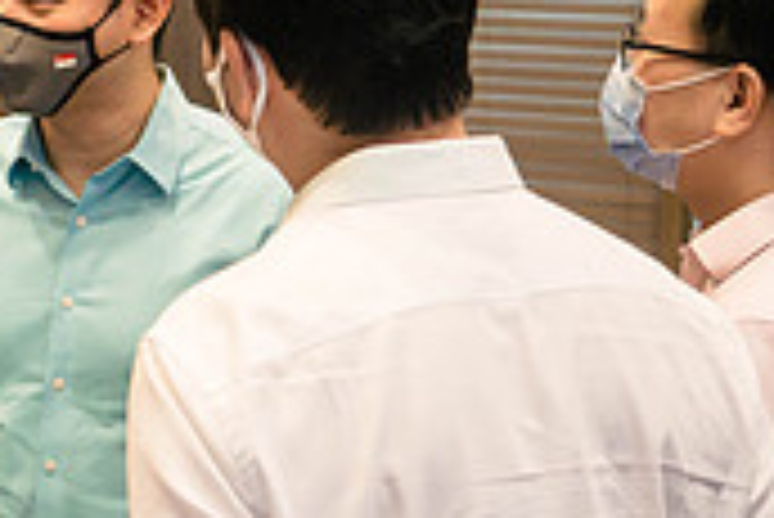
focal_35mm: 165
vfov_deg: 8.3
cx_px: -166
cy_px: 349
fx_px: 3550
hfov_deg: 12.2
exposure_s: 1/100
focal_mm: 23
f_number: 2.8
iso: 1600
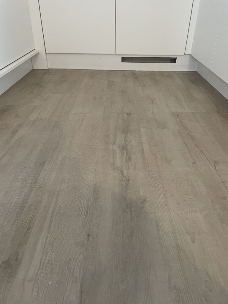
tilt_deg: -31.8
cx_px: 114
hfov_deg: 53.1
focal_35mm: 26
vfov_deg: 67.3
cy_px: 152
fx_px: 228
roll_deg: -0.4
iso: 320
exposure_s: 1/50
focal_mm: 4.2
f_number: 1.6
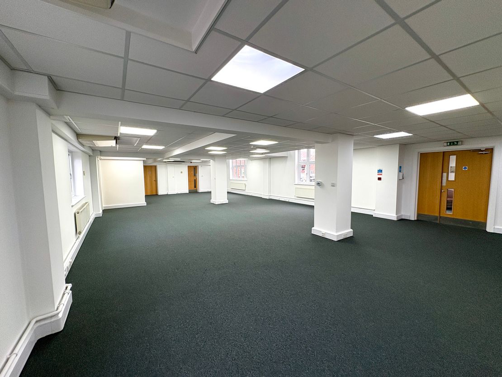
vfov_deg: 85.7
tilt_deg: -4.1
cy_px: 188
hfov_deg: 102.1
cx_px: 251
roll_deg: +0.7
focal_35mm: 14
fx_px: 203
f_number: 2.2
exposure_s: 1/112
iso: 125
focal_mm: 2.22
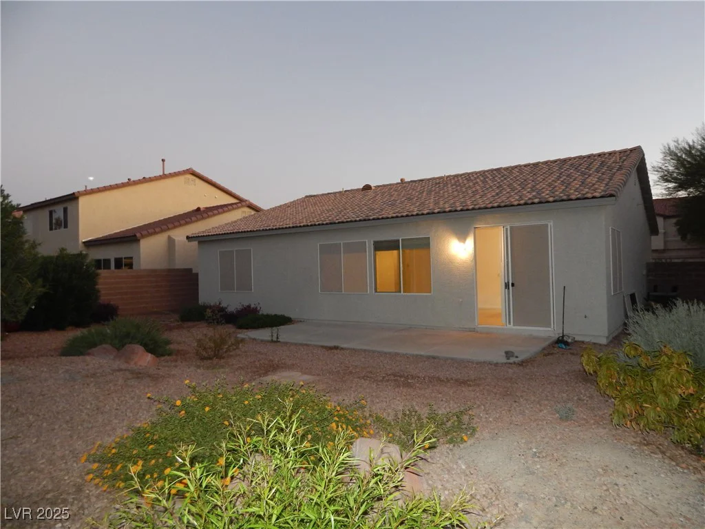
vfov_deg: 58.9
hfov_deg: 73.9
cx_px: 352
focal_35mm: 23
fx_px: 468
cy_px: 264
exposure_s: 1/30
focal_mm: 4
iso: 360
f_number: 3
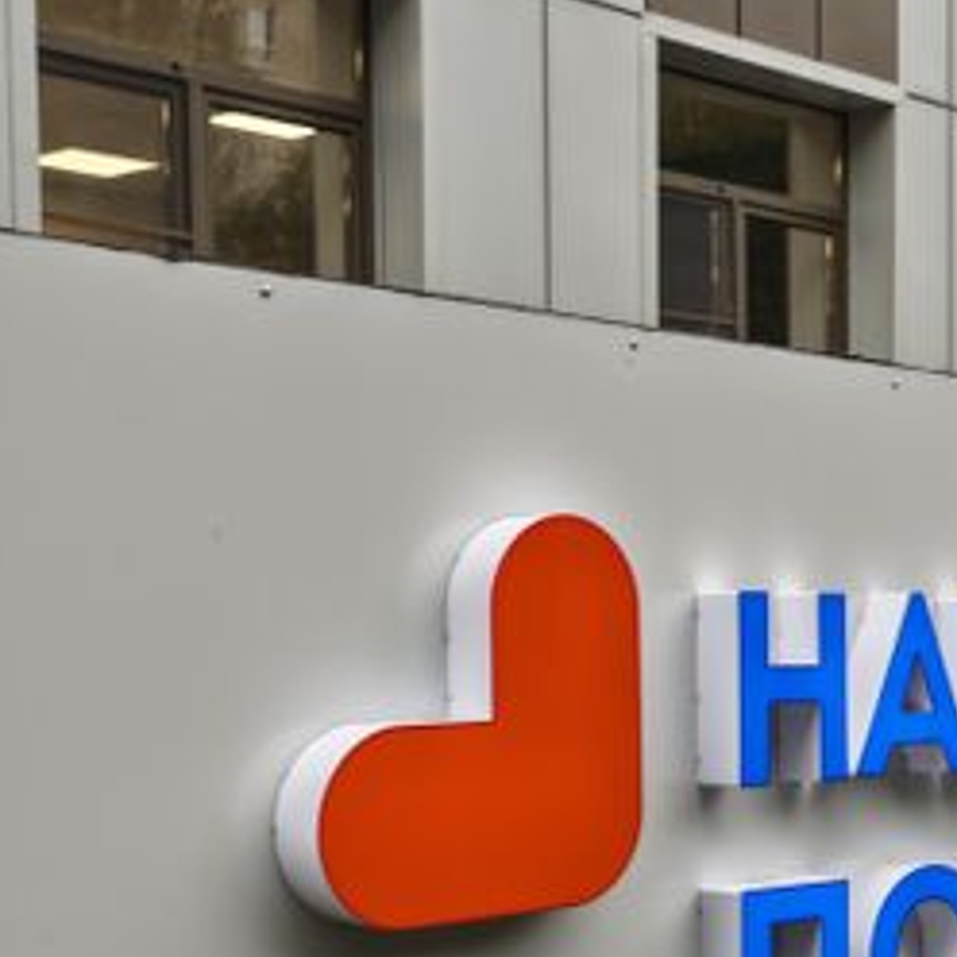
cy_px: 795
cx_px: 1063
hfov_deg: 24.0
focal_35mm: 67
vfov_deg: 25.2
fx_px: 2096
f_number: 2.8
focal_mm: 14.45
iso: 130
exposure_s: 1/15
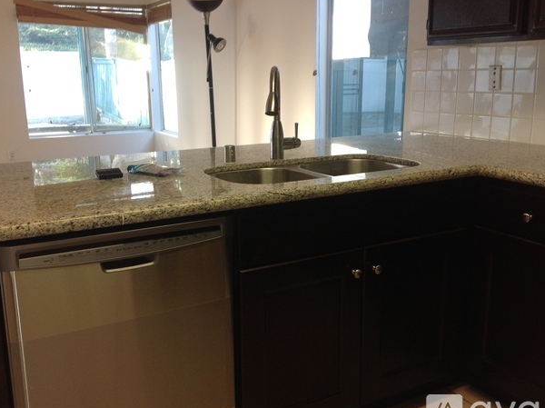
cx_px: 269
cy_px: 204
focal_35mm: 39
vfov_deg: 36.8
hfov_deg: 47.9
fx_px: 614
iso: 64
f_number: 2.4
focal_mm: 4.28
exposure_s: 1/30
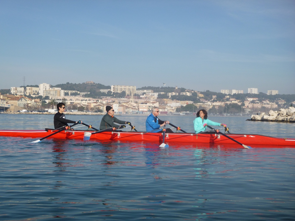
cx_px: 148
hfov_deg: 31.2
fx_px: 528
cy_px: 110
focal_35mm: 62
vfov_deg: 23.7
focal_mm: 11.1
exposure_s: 1/400
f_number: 5.3
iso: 100
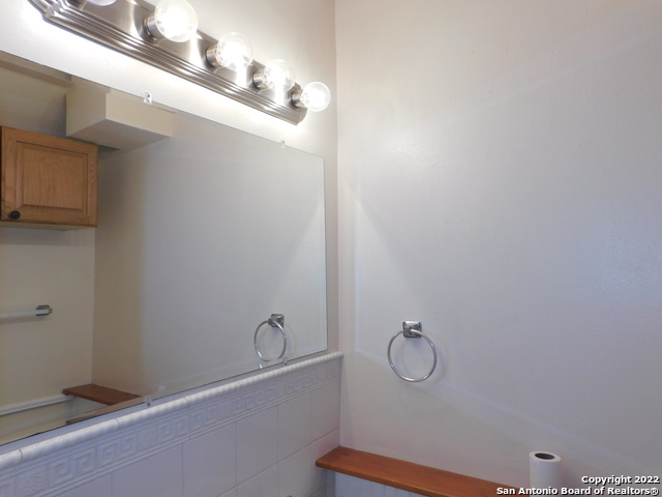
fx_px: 440
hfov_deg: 73.9
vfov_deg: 58.9
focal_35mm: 23
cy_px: 248
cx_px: 331
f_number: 3
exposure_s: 1/60
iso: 125
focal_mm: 4
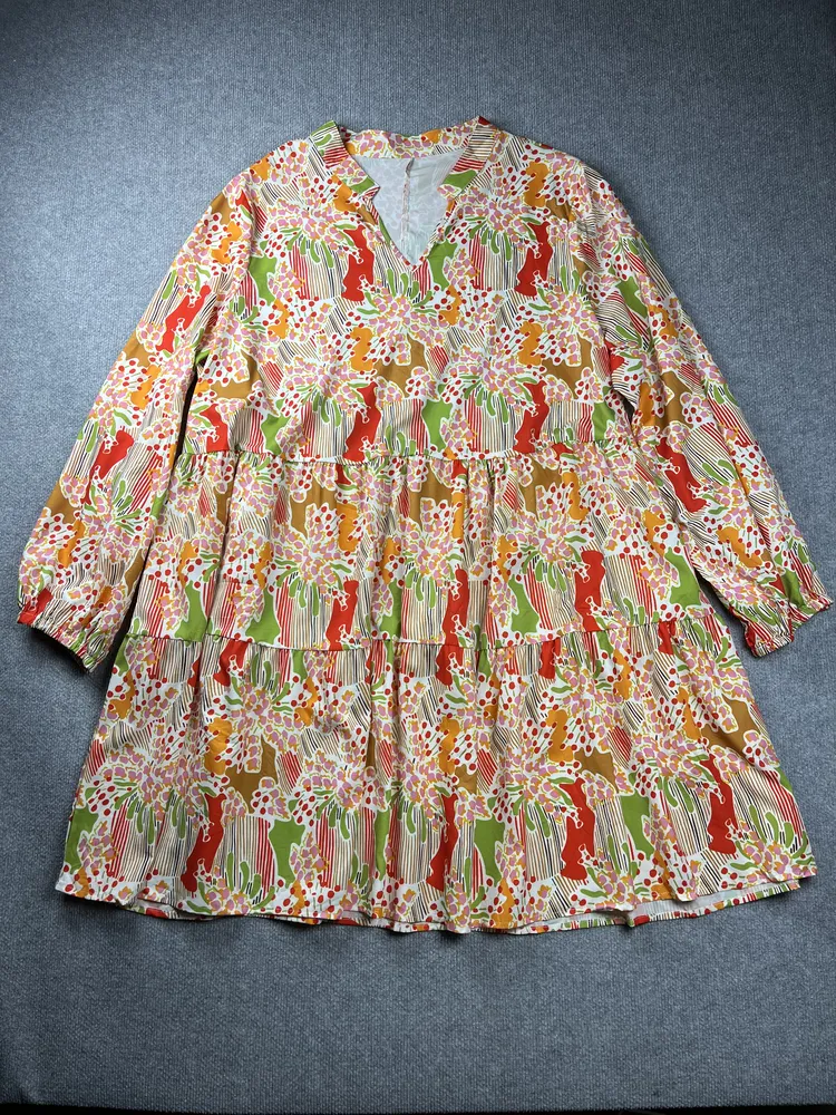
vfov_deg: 67.3
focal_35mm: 26
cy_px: 558
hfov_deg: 53.1
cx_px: 418
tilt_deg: -51.4
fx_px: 837
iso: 50
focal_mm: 5.1
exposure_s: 1/574
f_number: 1.6
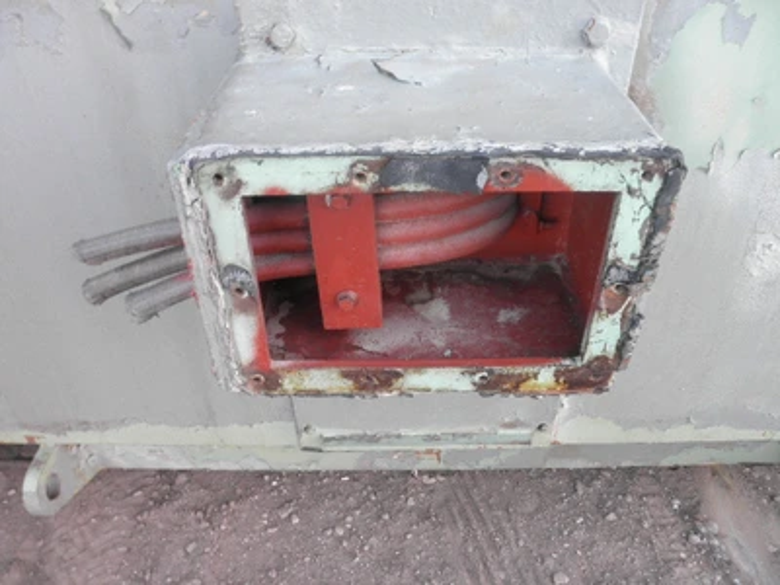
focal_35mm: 28
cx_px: 390
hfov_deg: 63.4
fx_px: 631
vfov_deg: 49.7
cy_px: 292
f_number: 3
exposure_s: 1/30
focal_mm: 5
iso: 64
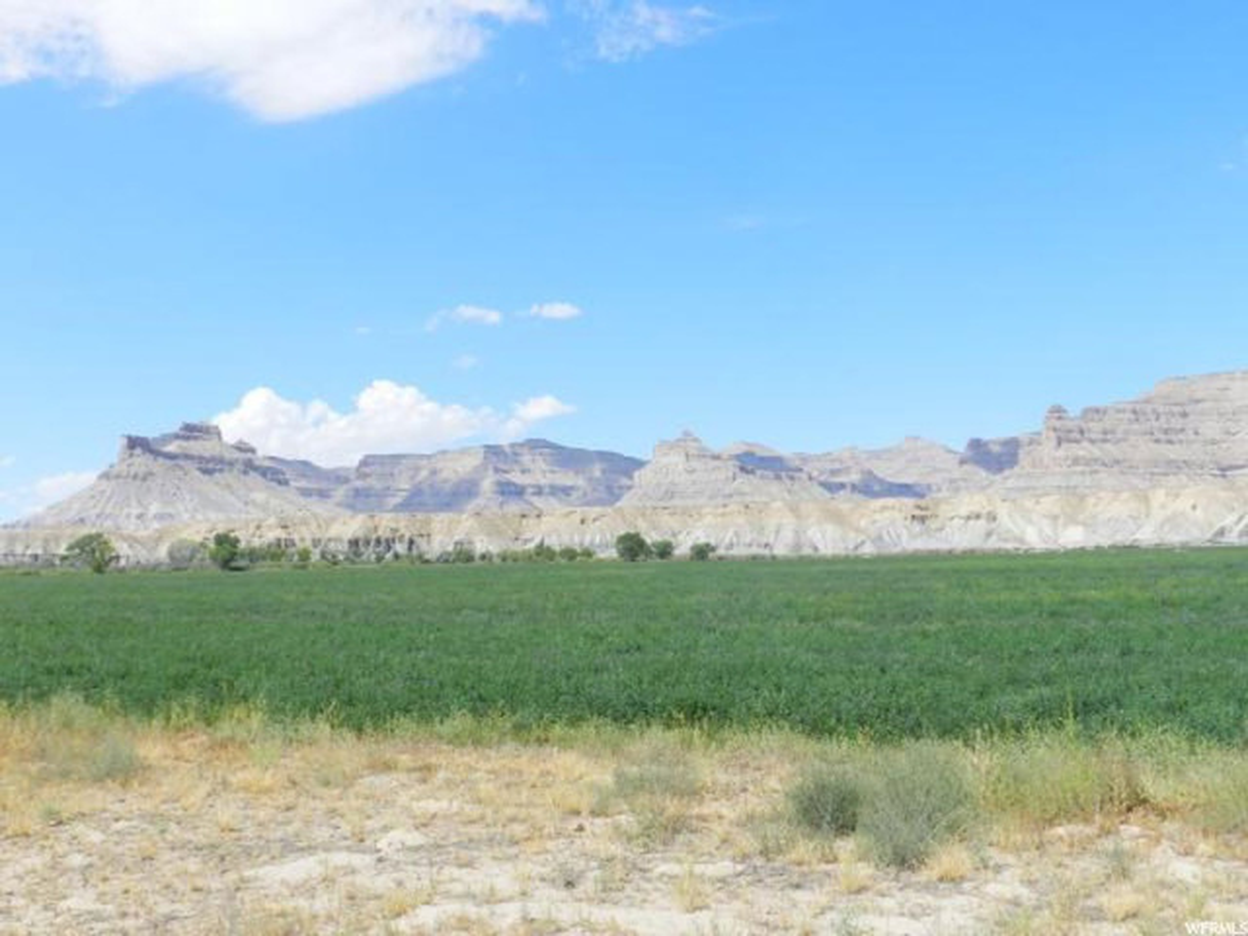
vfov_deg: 37.7
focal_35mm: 38
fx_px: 1370
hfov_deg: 49.0
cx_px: 624
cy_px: 468
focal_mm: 6.7
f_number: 5
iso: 160
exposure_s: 1/800
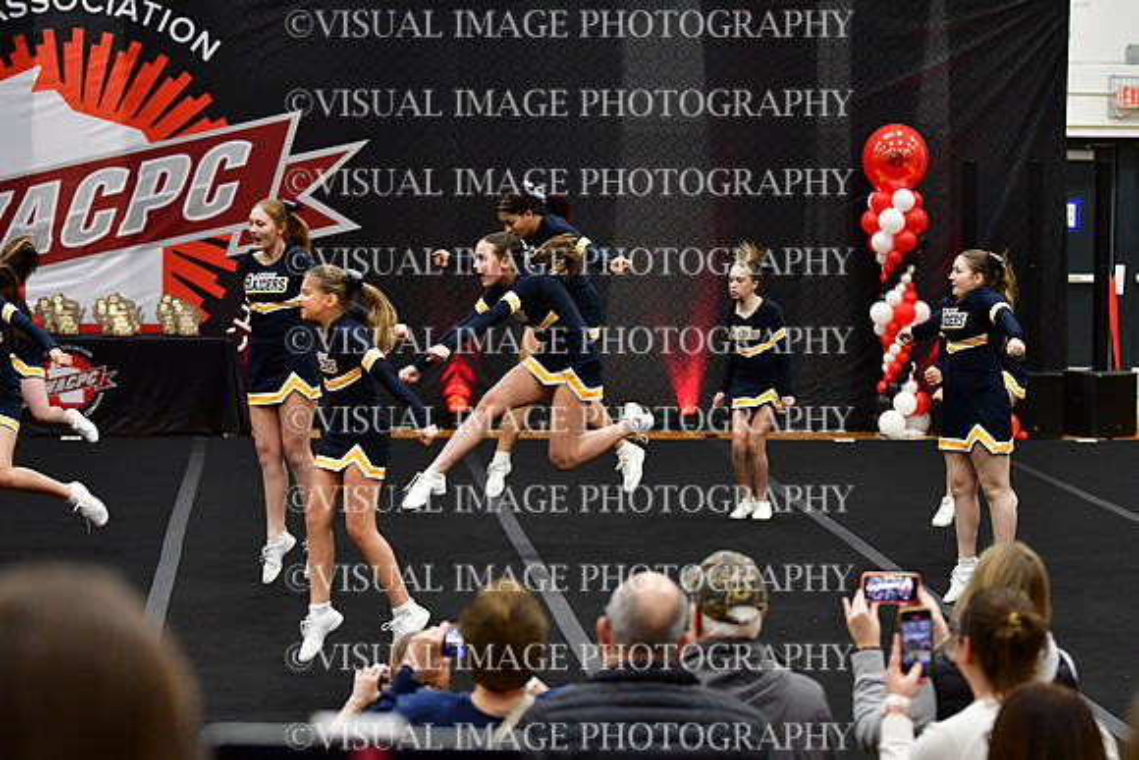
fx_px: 3323
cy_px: 380
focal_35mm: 105
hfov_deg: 19.5
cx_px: 570
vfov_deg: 13.0
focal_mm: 70
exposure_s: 1/800
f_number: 2.8
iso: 4000
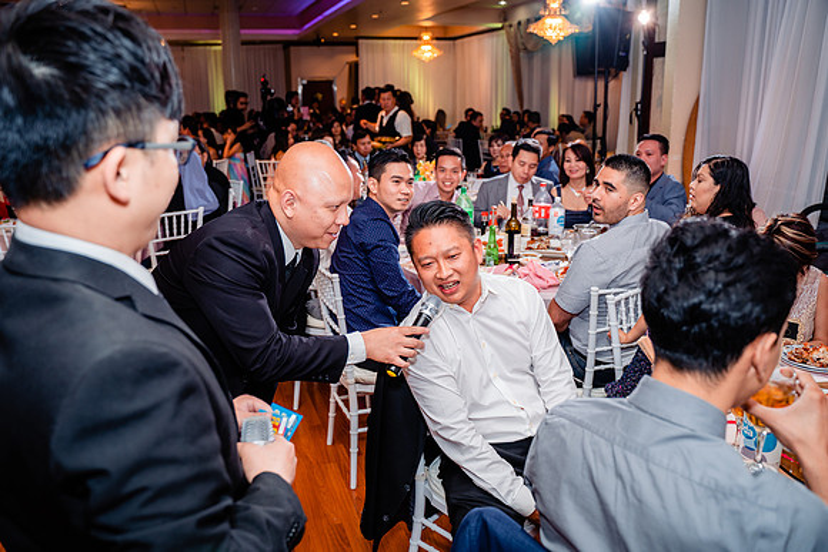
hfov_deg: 65.5
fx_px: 644
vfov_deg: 46.4
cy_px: 276
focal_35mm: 28
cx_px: 414
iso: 640
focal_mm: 28
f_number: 3.5
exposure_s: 1/160
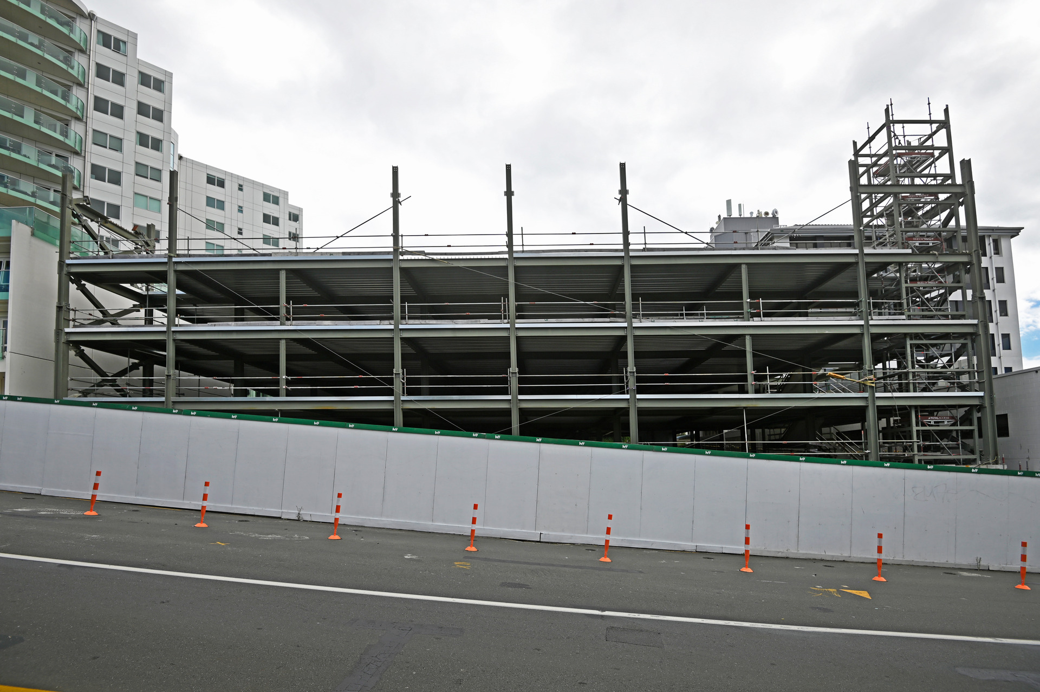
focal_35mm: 16
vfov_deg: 73.7
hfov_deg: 96.8
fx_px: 462
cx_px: 520
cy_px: 346
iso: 100
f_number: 7.1
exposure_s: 1/250
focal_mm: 16
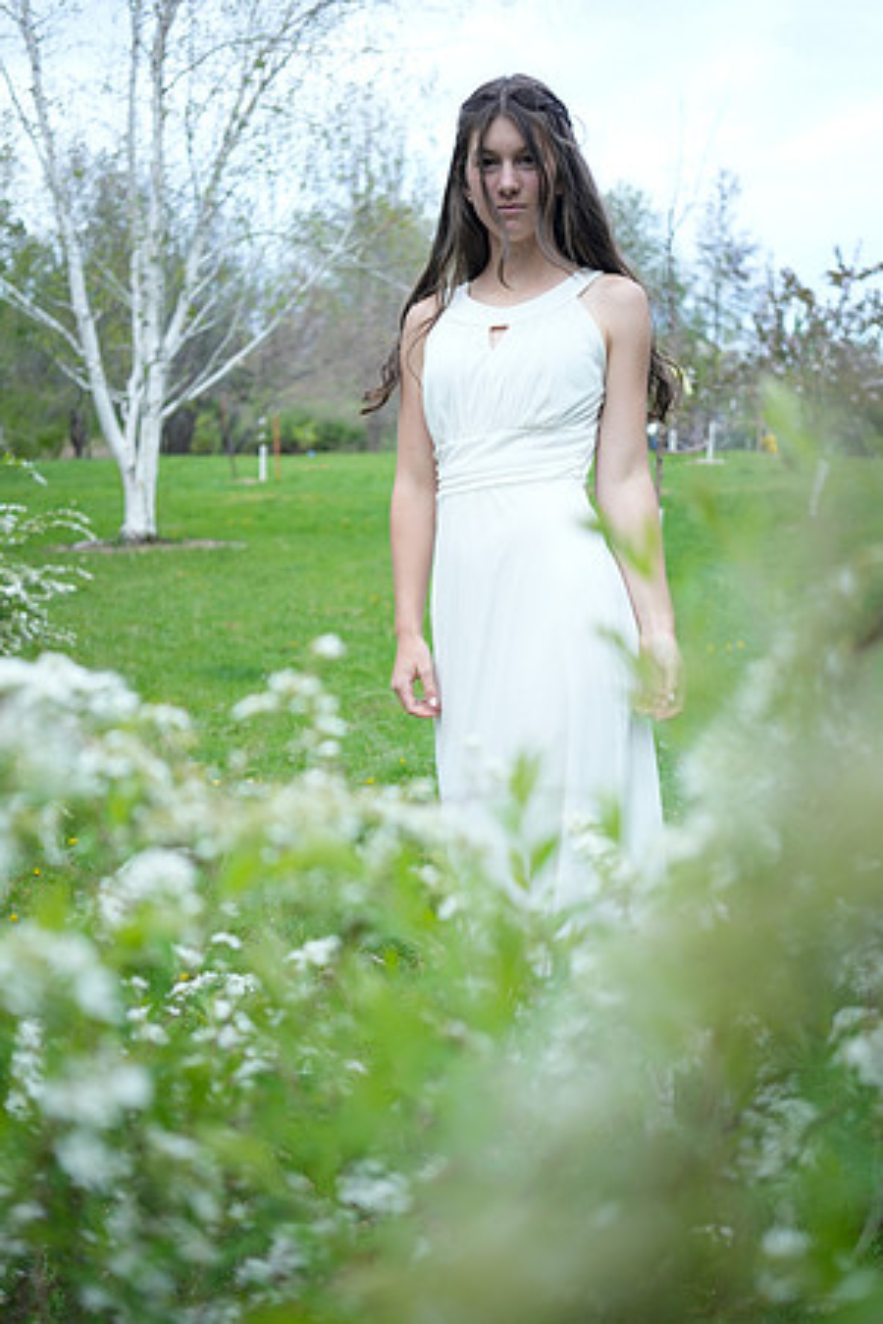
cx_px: 442
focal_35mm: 35
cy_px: 662
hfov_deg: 37.9
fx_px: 1288
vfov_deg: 54.4
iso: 400
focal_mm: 35
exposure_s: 1/400
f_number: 2.8
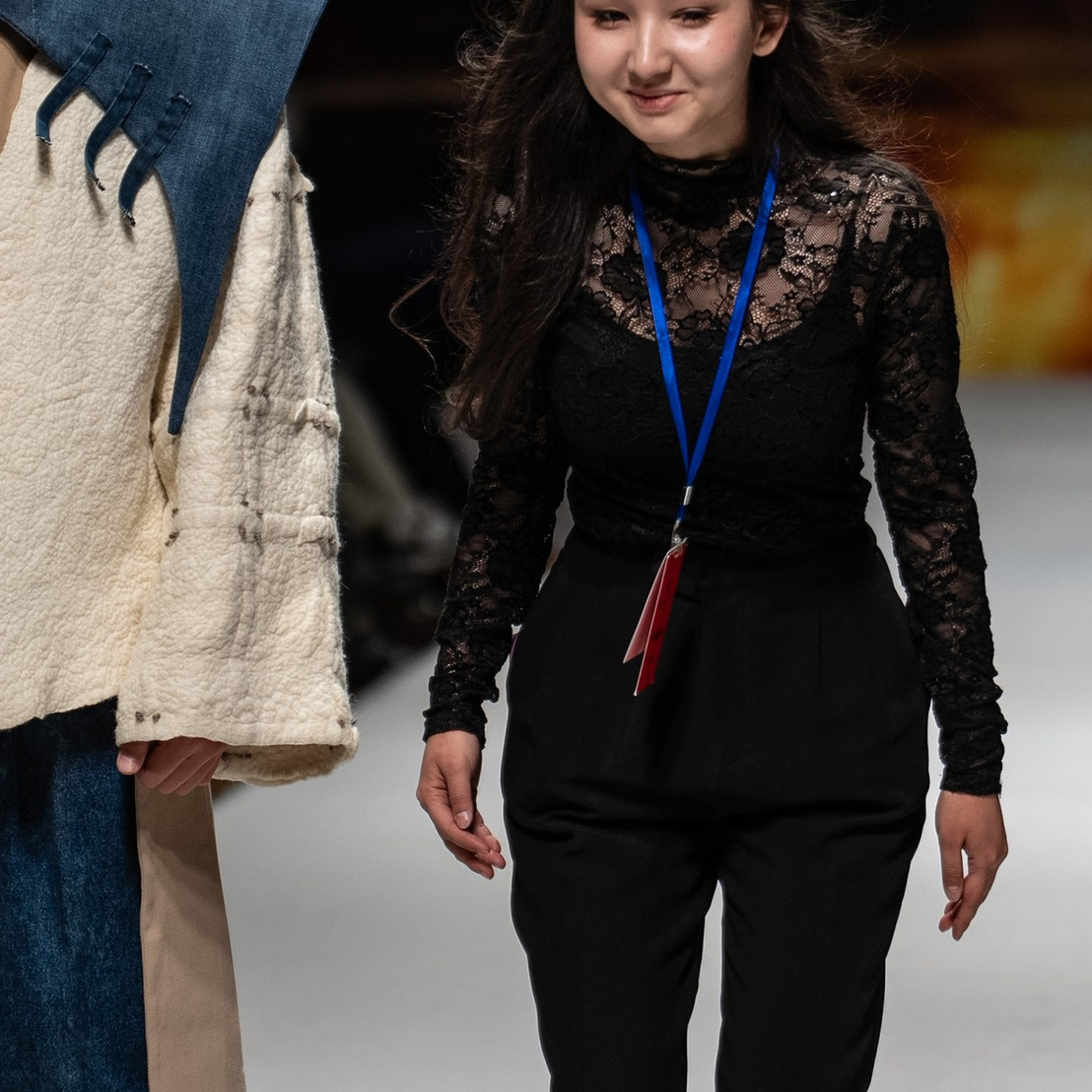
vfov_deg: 5.7
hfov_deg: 5.7
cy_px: -28
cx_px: 837
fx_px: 10921
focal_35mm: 306
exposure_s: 1/400
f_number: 2.8
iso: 200
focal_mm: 103.9
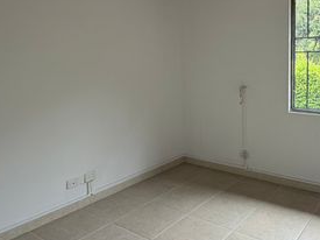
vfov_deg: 41.3
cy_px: 83
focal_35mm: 34
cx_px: 207
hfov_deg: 53.2
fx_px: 314
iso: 64
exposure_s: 1/121
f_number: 2.2
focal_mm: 2.22
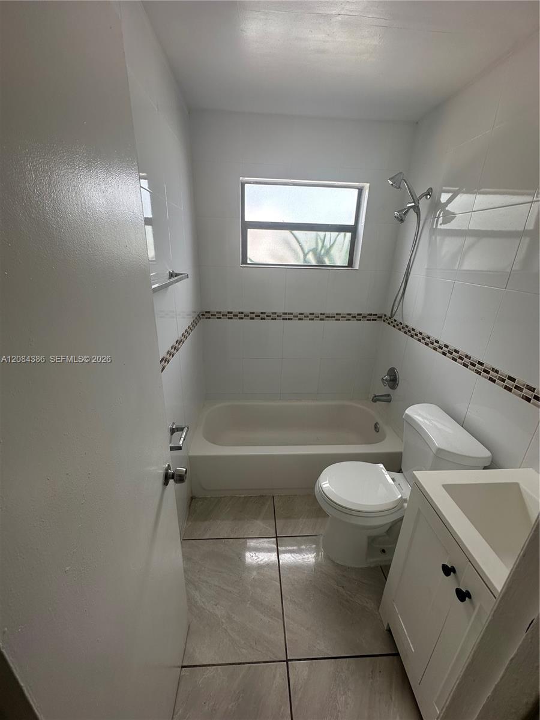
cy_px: 360
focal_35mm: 14
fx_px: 291
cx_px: 270
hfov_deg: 85.7
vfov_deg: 102.1
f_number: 2.2
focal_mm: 2.22
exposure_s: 1/99
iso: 40
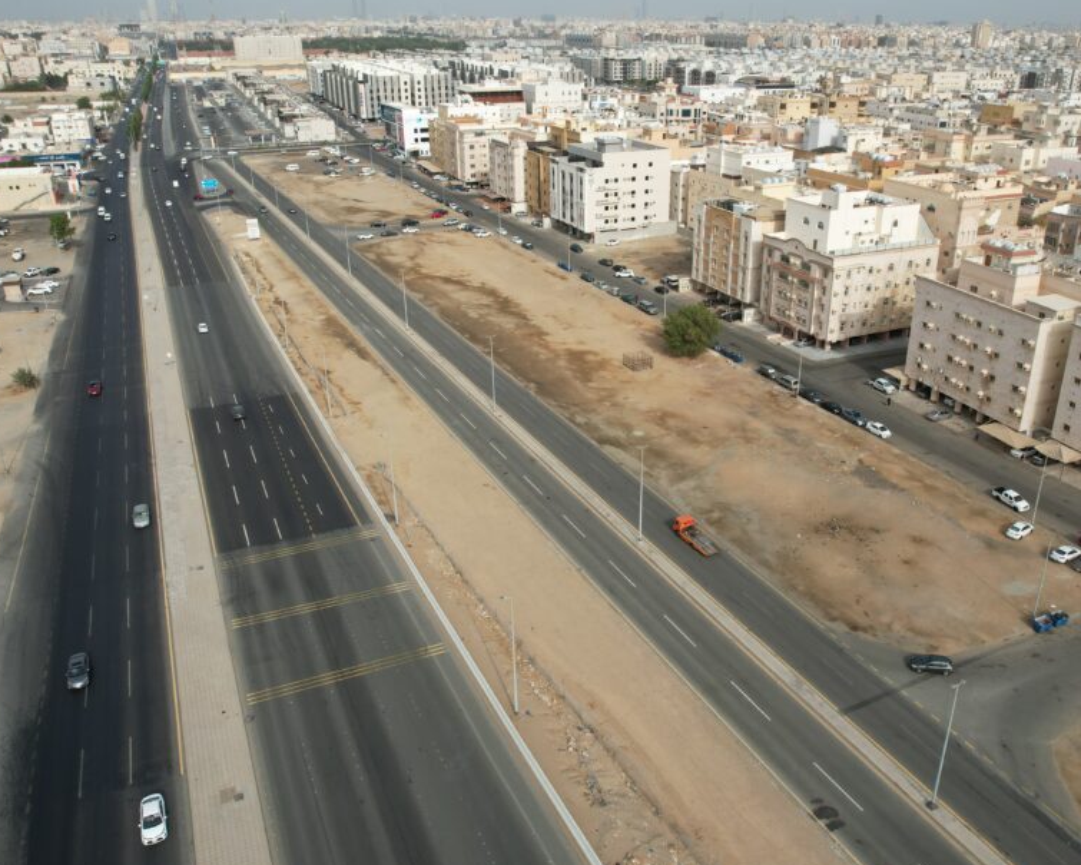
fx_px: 896
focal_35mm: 28
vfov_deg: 51.5
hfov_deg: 62.0
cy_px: 412
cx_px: 600
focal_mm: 8.38
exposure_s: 1/2000
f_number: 2.8
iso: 110
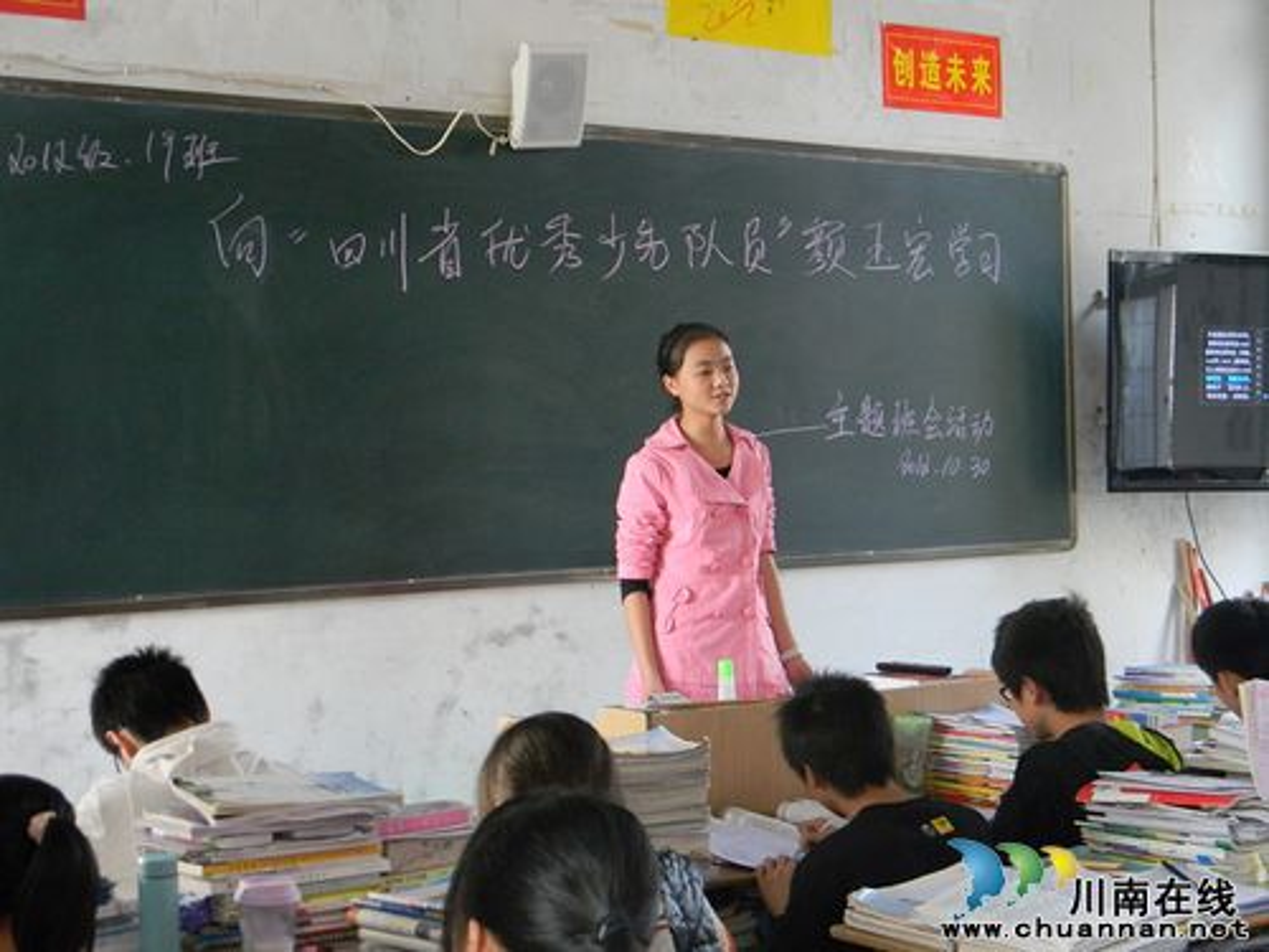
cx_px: 634
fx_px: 2053
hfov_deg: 34.3
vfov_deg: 26.1
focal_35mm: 56
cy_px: 476
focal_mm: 10.1
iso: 352
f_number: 4.1
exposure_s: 1/30
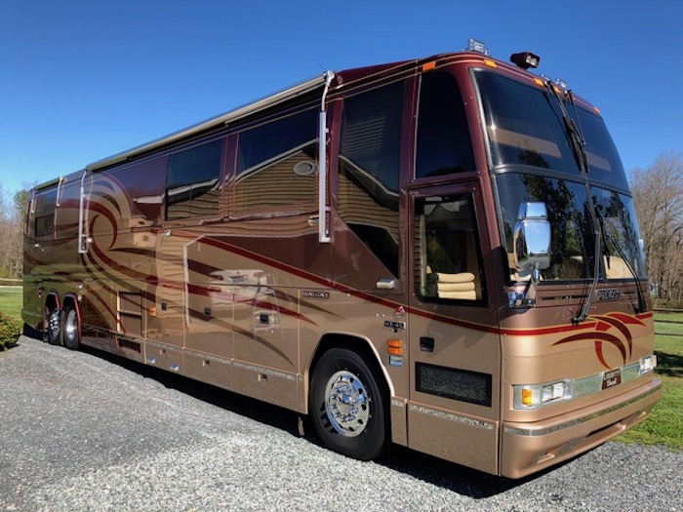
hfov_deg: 63.4
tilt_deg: +0.7
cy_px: 256
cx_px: 342
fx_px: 552
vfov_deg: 49.7
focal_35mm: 28
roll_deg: -0.6
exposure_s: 1/906
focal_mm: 4
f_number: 1.8
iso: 20
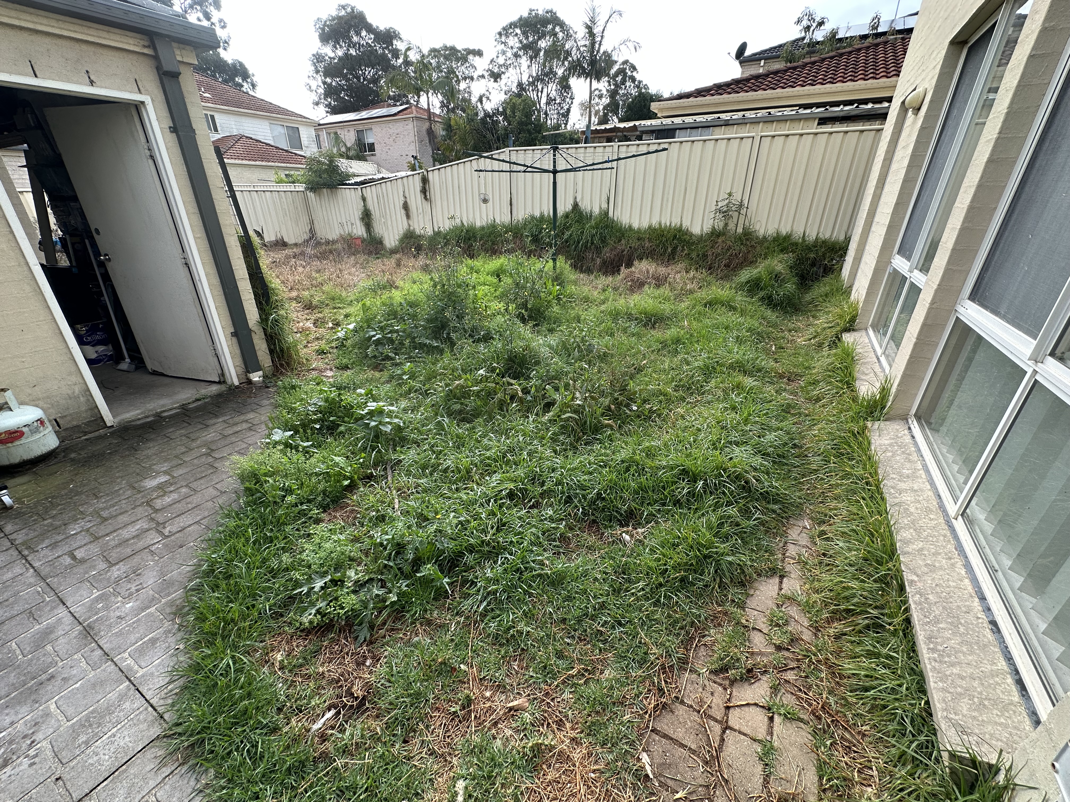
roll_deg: +1.5
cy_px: 401
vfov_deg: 85.7
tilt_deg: -24.7
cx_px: 535
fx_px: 433
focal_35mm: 14
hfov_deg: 102.1
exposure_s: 1/295
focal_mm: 2.22
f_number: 2.2
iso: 40
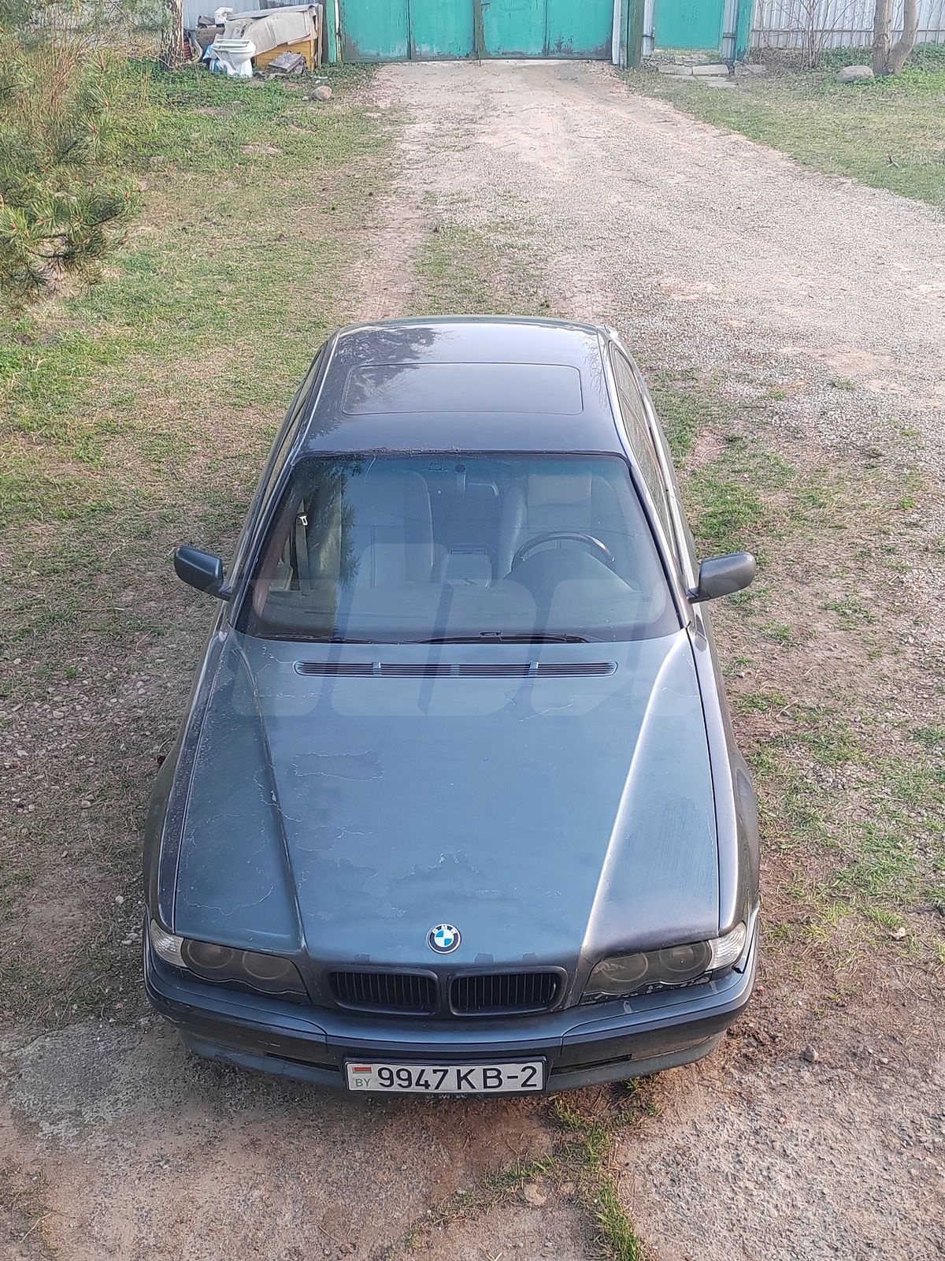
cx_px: 472
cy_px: 630
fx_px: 1529
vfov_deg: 44.8
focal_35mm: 42
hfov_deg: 34.3
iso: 320
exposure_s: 1/100
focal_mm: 5.52
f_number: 1.9
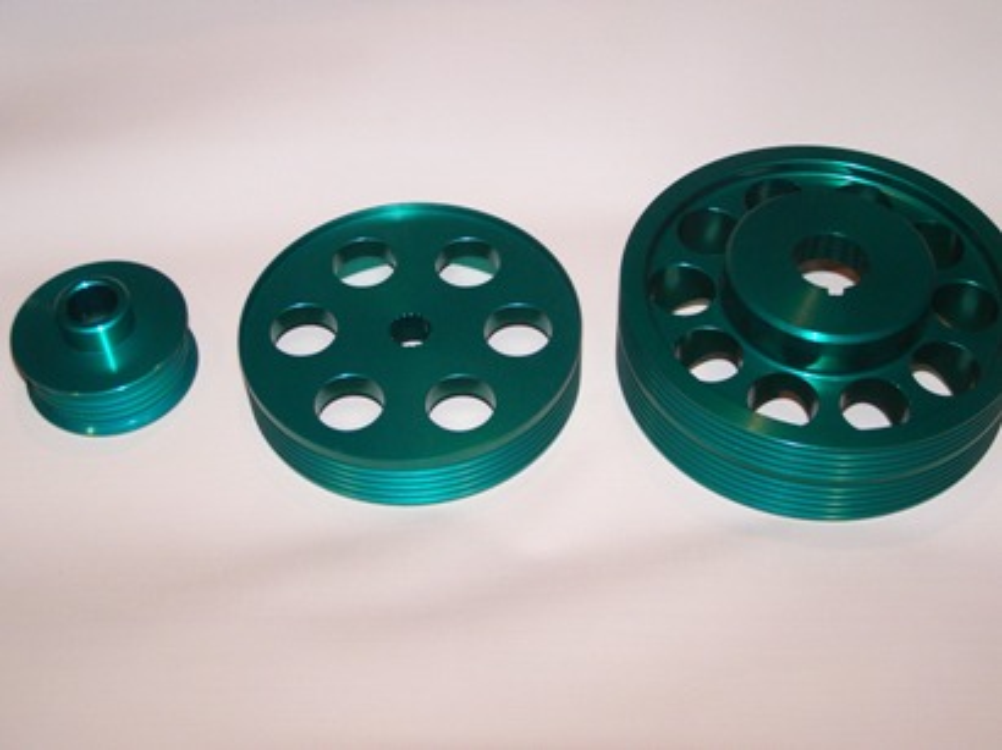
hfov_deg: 32.7
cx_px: 501
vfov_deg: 24.8
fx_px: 1707
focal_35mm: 59
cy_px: 375
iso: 140
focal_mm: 9.8
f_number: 3.1
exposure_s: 1/60
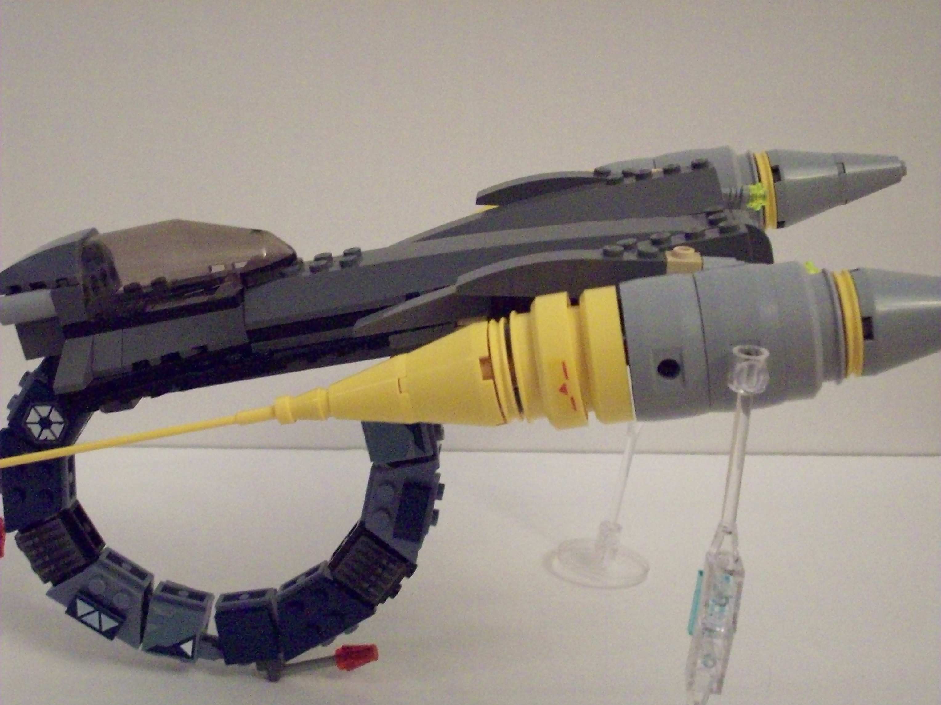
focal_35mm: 54
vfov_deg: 27.0
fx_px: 1468
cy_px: 352
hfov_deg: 35.5
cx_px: 470
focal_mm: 9
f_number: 3.4
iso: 800
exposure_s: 1/36.7
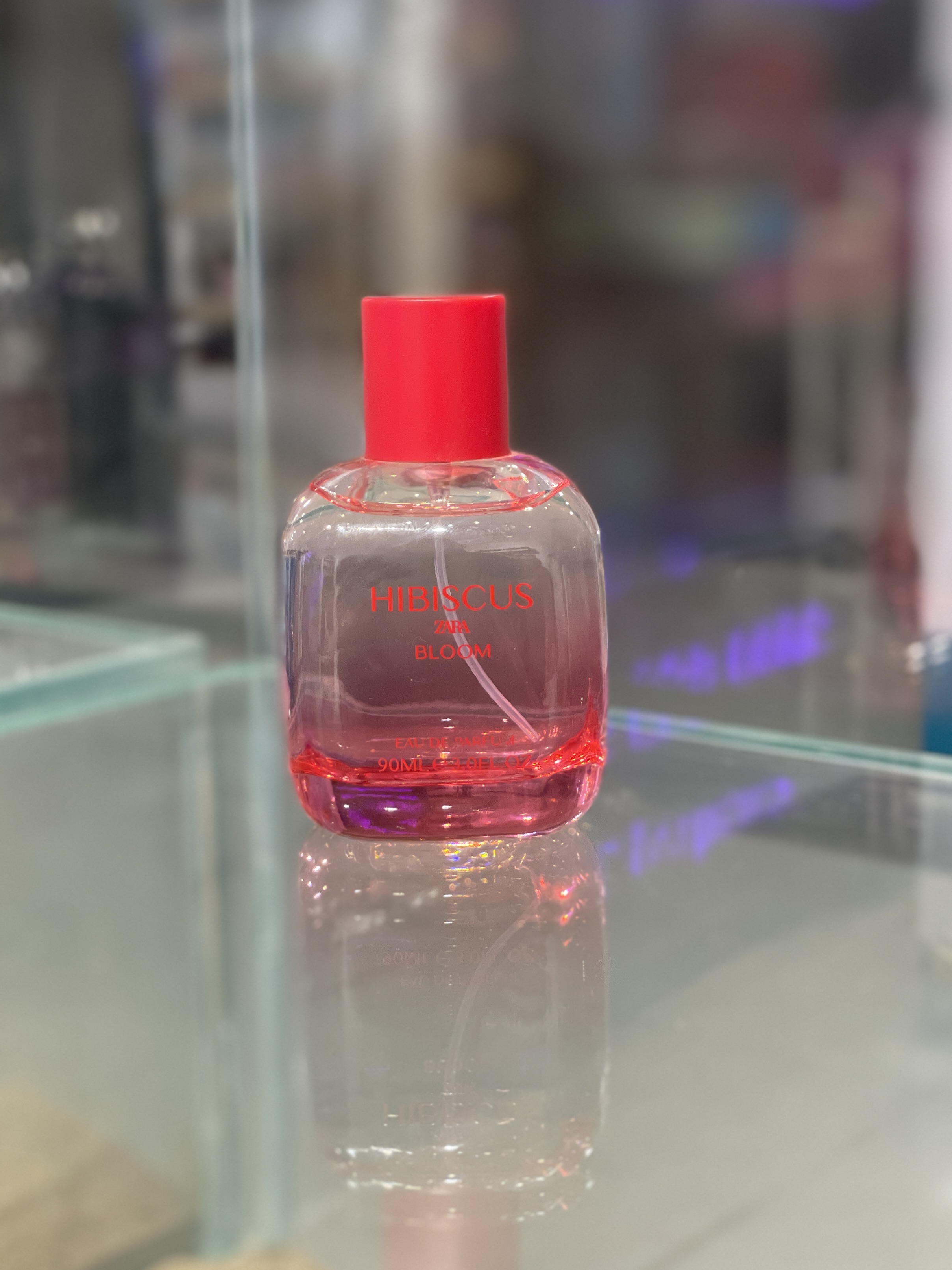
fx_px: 2384
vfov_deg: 29.8
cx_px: 454
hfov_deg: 22.6
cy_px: 667
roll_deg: +1.3
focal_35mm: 65
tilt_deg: -11.2
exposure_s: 1/100
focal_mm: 6
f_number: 2
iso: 200
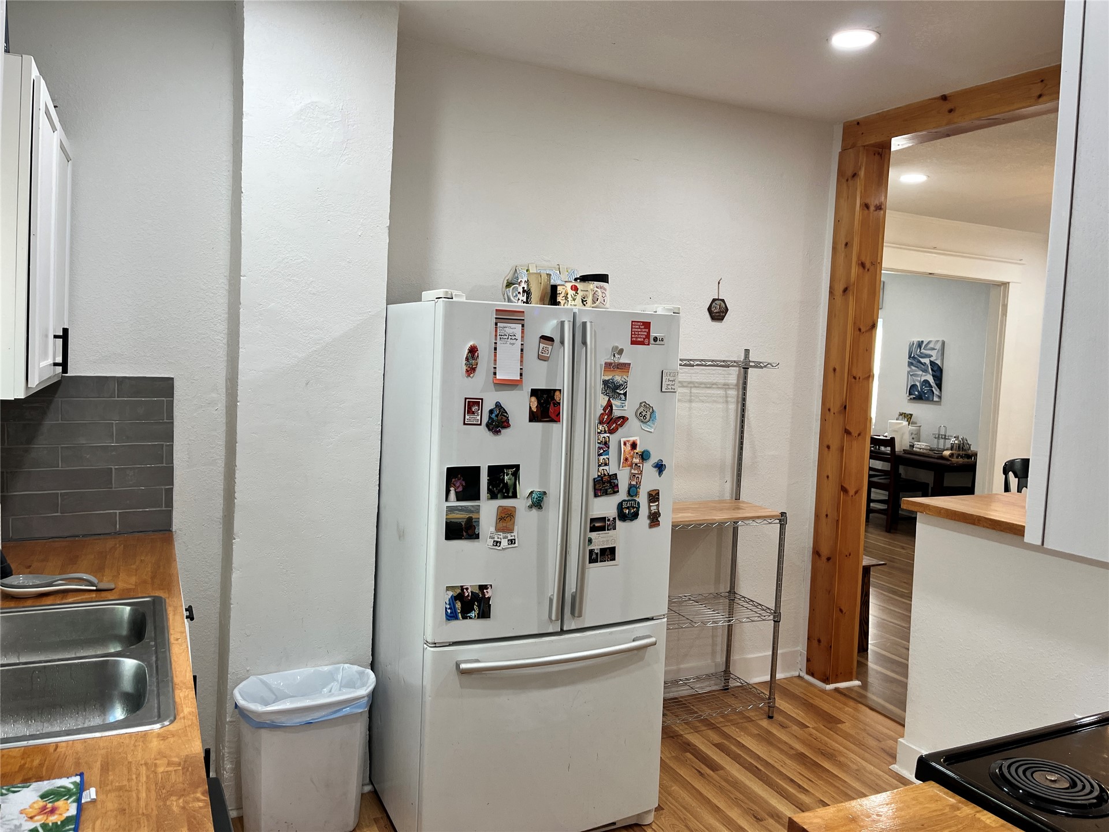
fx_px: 833
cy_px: 416
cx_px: 554
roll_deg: -2.3
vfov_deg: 53.1
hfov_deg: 67.3
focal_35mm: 26
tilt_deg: -1.3
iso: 100
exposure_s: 1/120
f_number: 1.6
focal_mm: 5.1
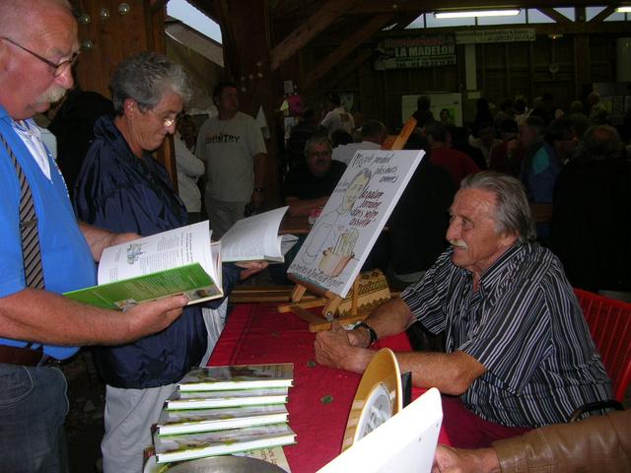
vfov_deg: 40.7
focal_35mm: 35
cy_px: 236
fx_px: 638
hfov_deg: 52.6
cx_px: 316
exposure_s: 1/60.1
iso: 51
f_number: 2.8
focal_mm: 5.8
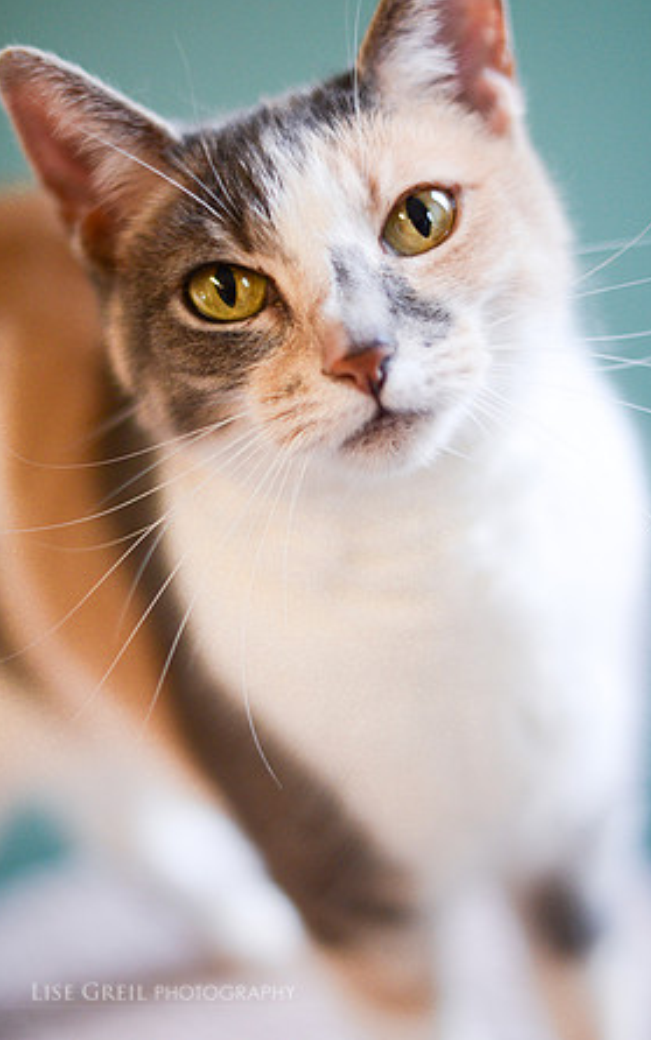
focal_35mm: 77
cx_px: 336
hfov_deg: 17.0
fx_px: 2184
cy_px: 518
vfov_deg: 26.8
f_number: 1.4
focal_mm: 50
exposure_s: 1/640
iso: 800
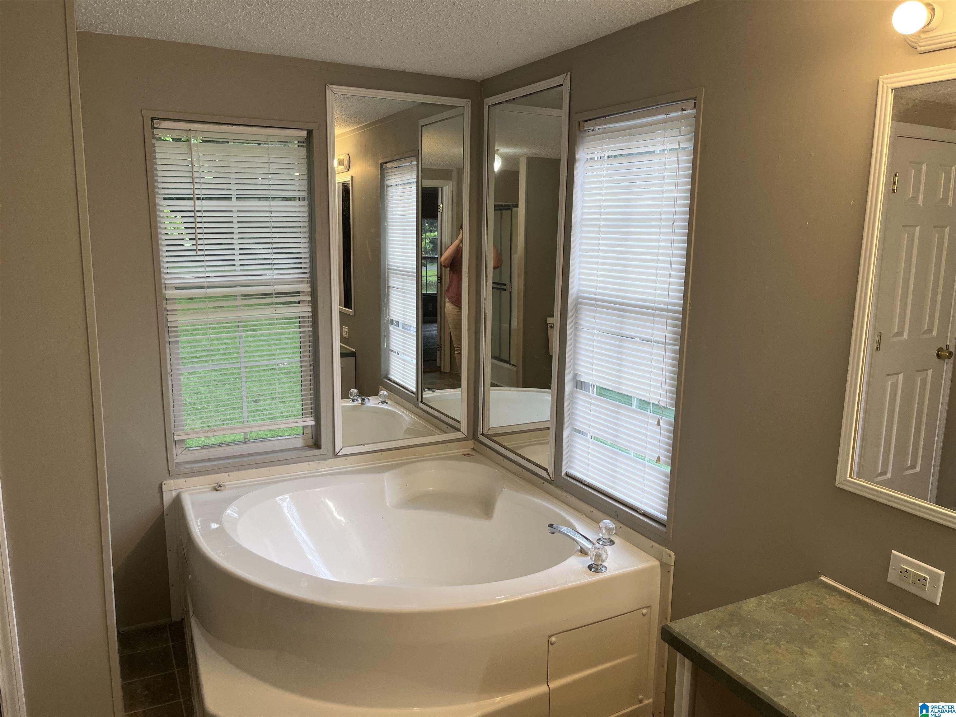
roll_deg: -0.5
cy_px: 358
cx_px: 478
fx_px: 718
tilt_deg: -9.9
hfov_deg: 67.3
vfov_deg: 53.1
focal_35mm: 26
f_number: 1.6
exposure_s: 1/120
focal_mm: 5.1
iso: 50
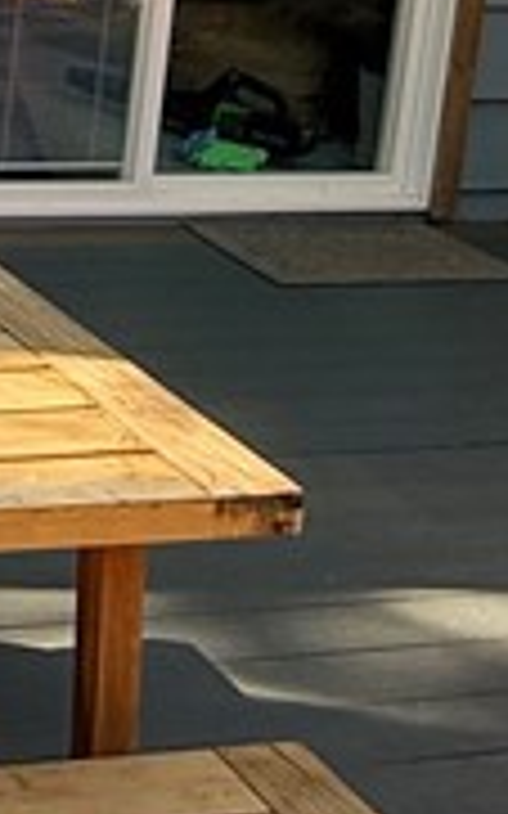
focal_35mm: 84
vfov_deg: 23.0
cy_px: -117
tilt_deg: -7.6
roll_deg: -3.6
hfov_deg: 13.5
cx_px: -481
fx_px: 1862
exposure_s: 1/99
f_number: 2.2
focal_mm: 2.22
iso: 64
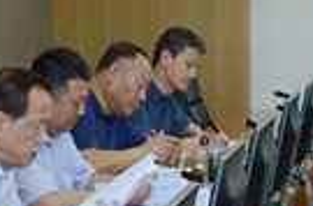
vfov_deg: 6.4
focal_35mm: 214
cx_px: 410
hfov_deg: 9.5
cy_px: 1
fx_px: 1854
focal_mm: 24
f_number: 5.6
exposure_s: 1/125
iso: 2000
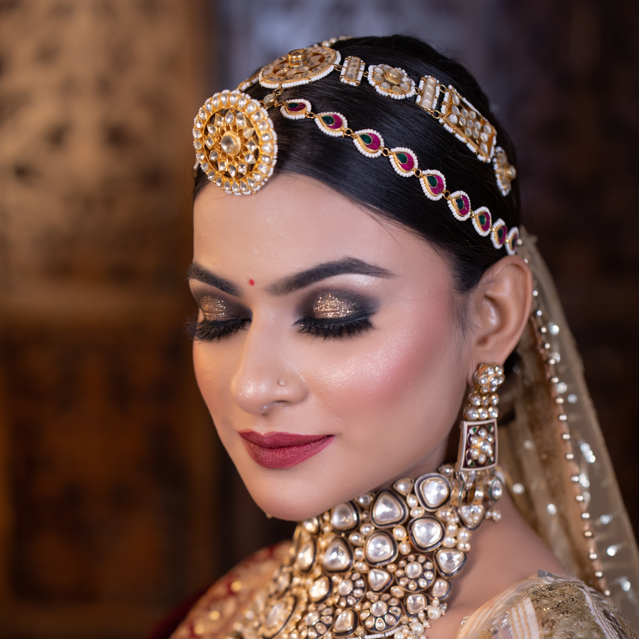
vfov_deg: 15.9
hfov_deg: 16.0
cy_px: 461
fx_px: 2276
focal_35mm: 109
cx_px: 320
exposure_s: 1/160
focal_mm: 85
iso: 640
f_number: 2.8
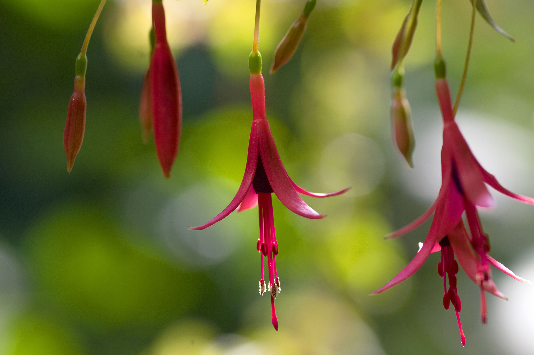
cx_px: 267
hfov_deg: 13.7
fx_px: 2223
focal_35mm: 150
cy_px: 178
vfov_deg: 9.1
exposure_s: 1/640
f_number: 5.6
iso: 400
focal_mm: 100
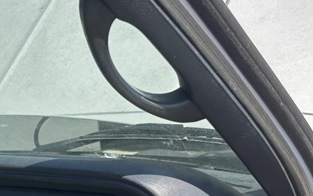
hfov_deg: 29.2
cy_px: 220
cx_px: 22
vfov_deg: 18.6
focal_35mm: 67
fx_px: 572
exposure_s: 1/1357
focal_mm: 6.86
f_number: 1.78
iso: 80
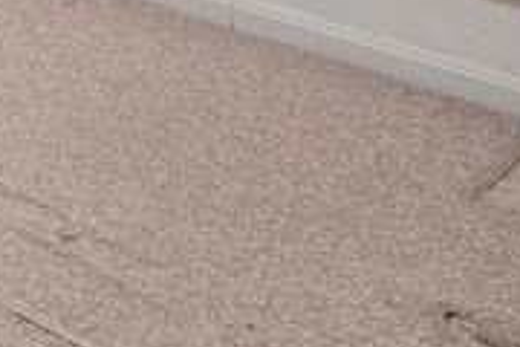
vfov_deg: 14.2
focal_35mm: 74
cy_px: -424
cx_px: -506
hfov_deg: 18.5
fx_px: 1069
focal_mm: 9
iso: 320
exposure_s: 1/30
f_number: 3.5
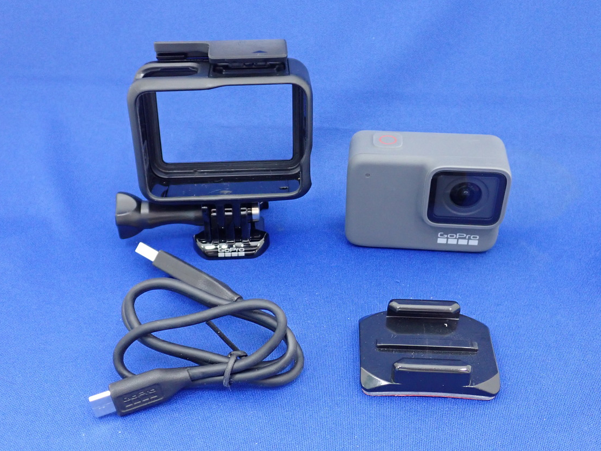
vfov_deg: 35.1
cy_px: 239
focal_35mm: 41
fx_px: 712
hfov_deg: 45.8
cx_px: 300
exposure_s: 1/40
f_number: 2.7
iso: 500
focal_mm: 6.83
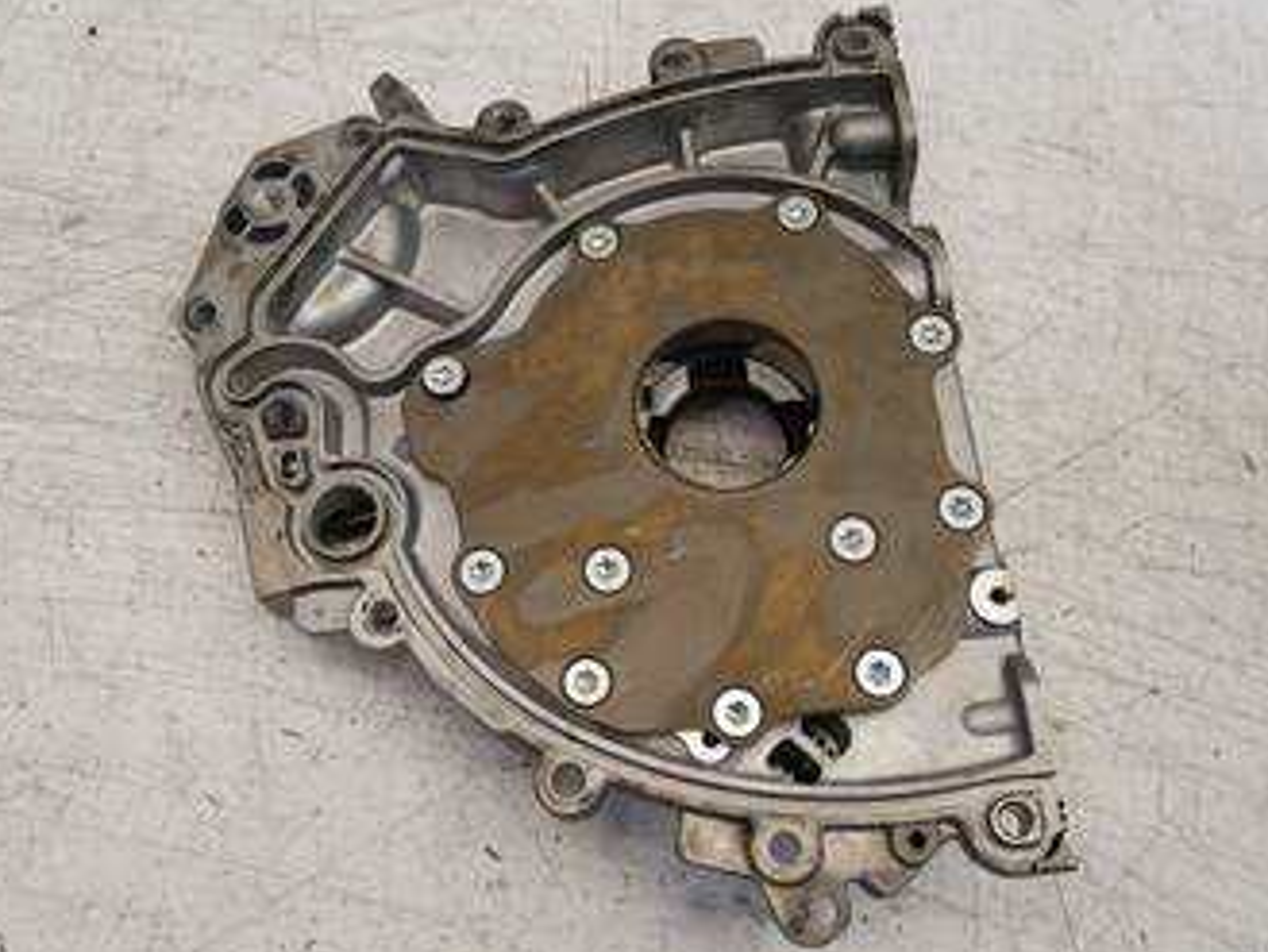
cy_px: 405
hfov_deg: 52.5
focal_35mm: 35
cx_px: 563
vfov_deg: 40.6
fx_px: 1283
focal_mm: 12
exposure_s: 1/125
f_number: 3.5
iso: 400
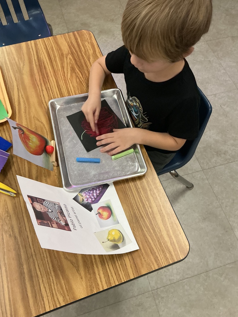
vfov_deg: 61.7
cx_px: 119
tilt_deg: -62.6
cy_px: 158
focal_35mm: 29
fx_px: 266
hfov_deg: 48.2
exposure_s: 1/60
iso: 200
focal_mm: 3
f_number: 1.8
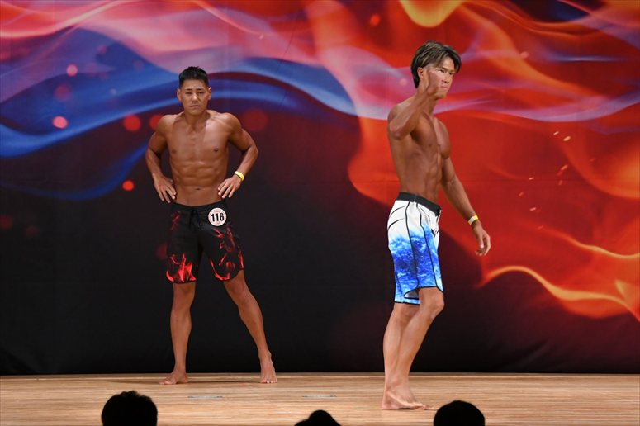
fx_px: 3998
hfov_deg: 9.2
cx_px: 320
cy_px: 213
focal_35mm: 225
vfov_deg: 6.1
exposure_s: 1/400
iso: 3200
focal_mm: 150
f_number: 5.6
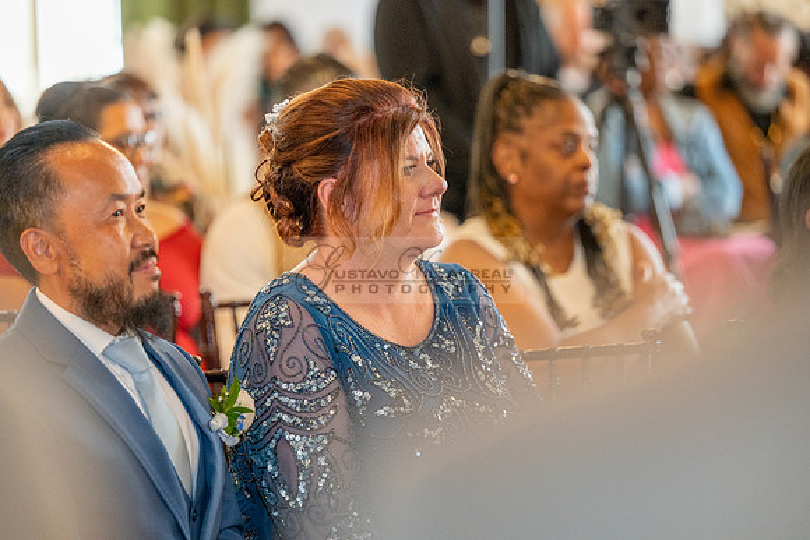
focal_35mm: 145
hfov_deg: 14.2
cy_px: 270
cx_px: 405
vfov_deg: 9.5
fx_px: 3263
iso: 1600
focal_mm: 145
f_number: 2.8
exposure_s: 1/125
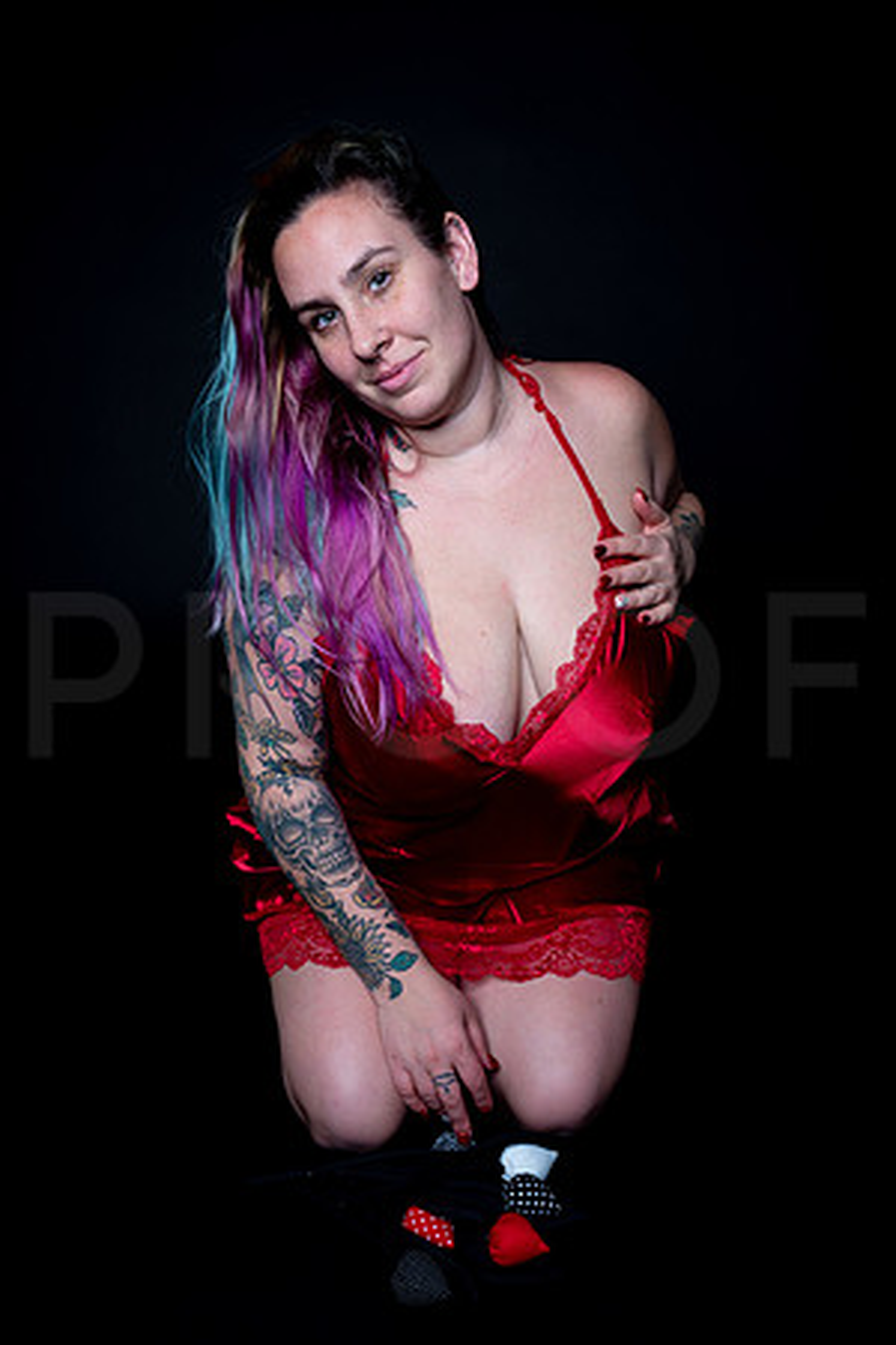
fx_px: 1307
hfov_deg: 37.9
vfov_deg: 54.4
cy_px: 672
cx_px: 448
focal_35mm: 35
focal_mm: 35
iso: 100
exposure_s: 1/160
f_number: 10
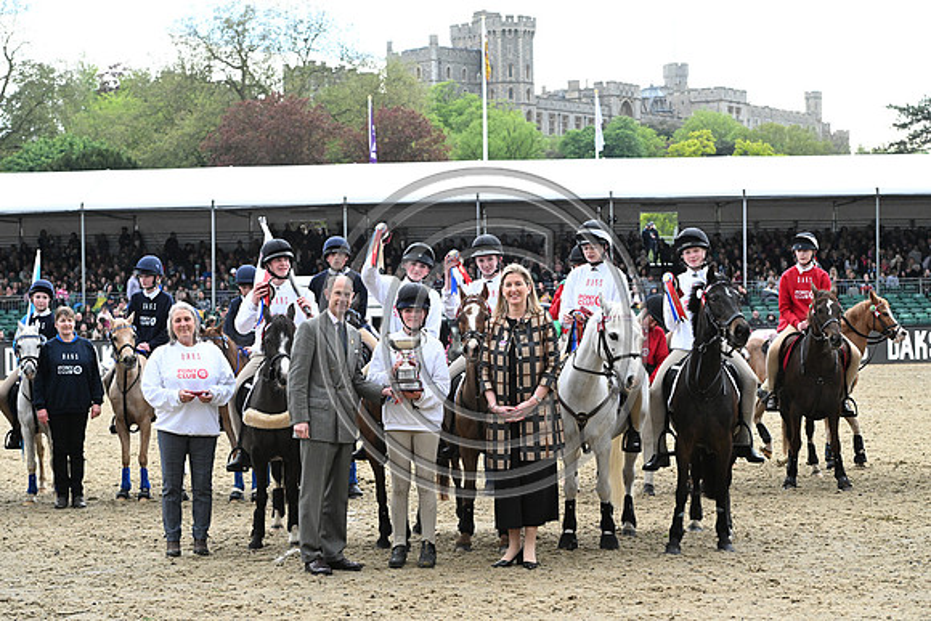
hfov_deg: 27.0
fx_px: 1940
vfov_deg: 18.2
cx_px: 466
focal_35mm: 75
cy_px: 310
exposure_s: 1/1000
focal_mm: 75
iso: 3600
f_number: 5.6
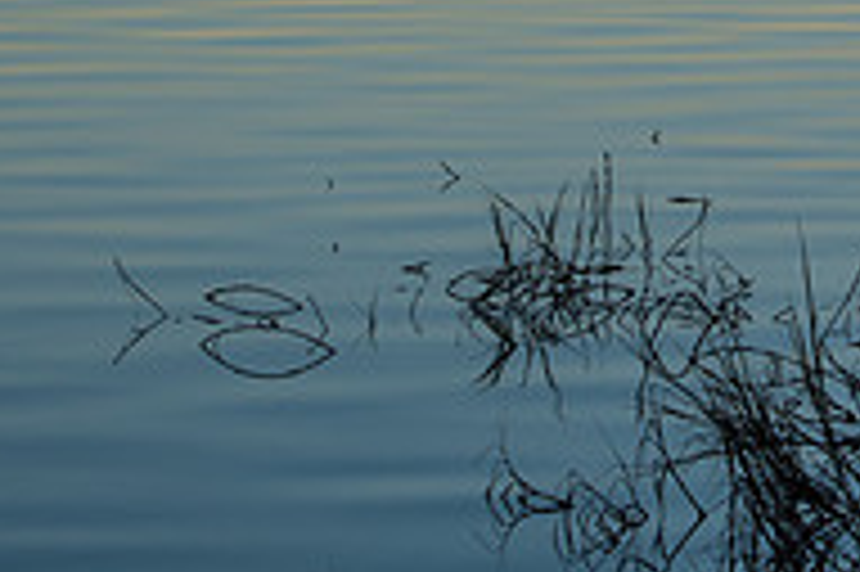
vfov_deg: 5.3
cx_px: 964
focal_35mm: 258
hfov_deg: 7.9
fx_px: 6158
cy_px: -268
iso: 100
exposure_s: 1/13
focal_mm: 85
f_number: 13
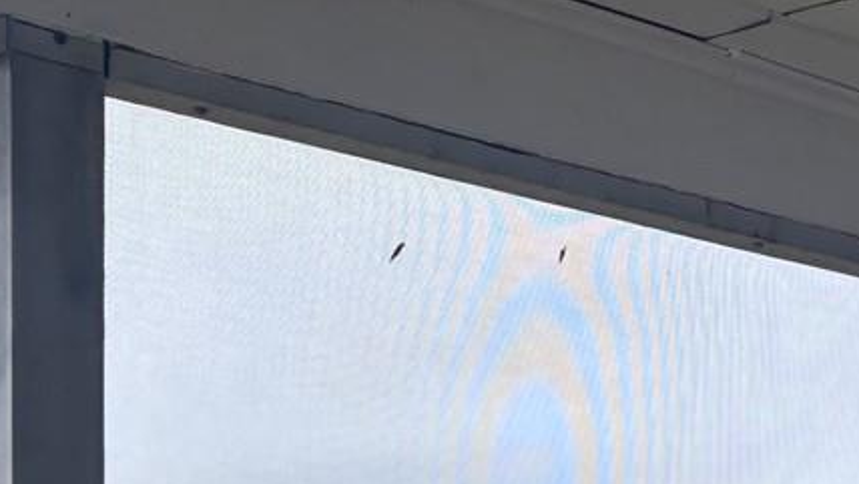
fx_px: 2415
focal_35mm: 106
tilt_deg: -1.2
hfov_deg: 20.0
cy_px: 1056
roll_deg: -3.8
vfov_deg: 10.3
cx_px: 648
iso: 50
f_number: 1.6
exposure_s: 1/353
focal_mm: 5.96
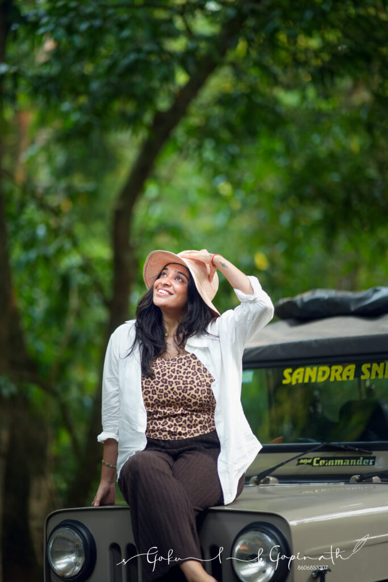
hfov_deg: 16.1
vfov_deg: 23.9
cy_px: 291
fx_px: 1374
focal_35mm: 85
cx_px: 194
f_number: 1.4
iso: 400
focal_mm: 85
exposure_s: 1/200
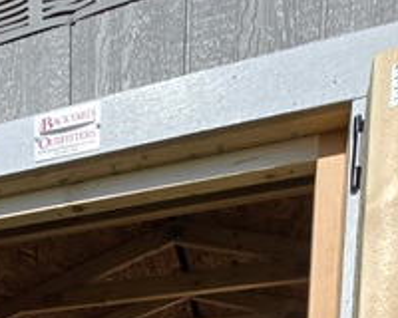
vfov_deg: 26.4
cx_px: 105
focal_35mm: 33
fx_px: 389
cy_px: 511
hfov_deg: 52.1
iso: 50
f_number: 2.2
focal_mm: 2.2
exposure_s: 1/3788
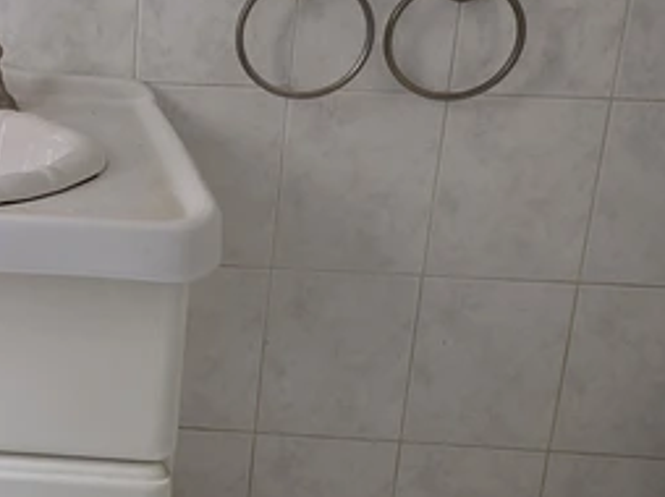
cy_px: 107
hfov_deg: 40.0
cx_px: -5
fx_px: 787
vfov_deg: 34.1
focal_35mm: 41
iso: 640
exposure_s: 1/50
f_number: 1.9
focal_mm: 2.2
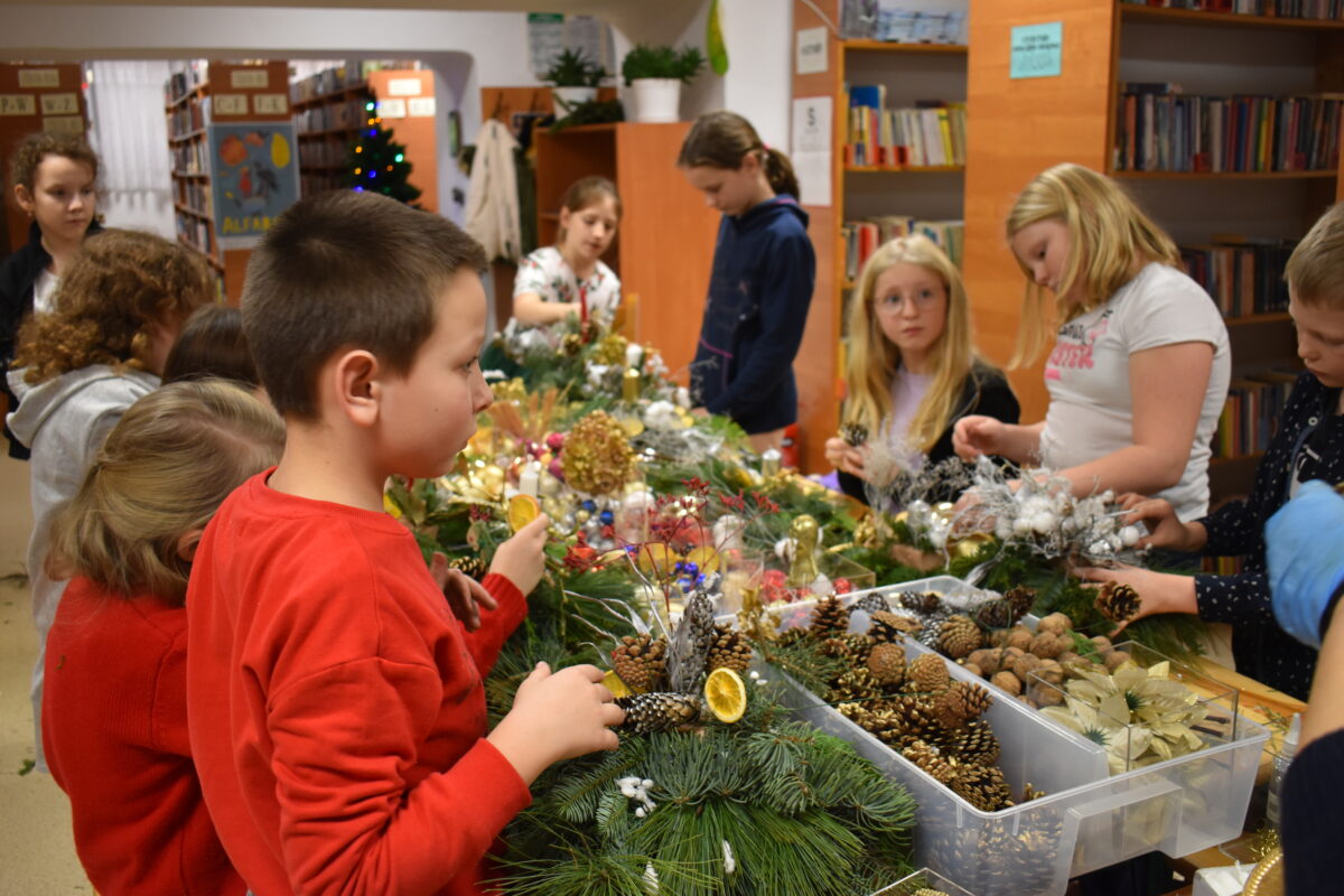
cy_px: 448
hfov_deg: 57.2
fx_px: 1232
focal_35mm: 33
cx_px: 672
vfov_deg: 40.0
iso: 800
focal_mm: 22
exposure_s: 1/60
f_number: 3.8
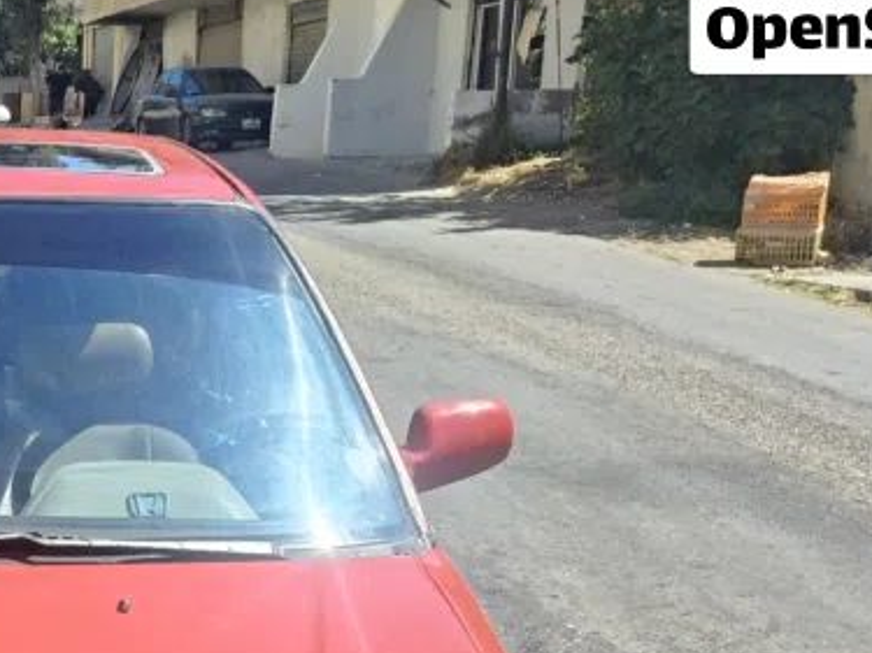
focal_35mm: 71
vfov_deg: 19.7
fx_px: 1788
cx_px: -107
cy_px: 744
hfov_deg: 25.3
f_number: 1.8
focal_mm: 4.84
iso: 80
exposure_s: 1/2007
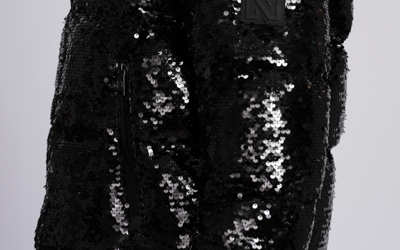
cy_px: 50
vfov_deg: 8.4
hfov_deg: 13.4
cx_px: 224
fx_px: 1701
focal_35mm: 156
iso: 125
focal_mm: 86
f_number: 7.1
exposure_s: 1/200
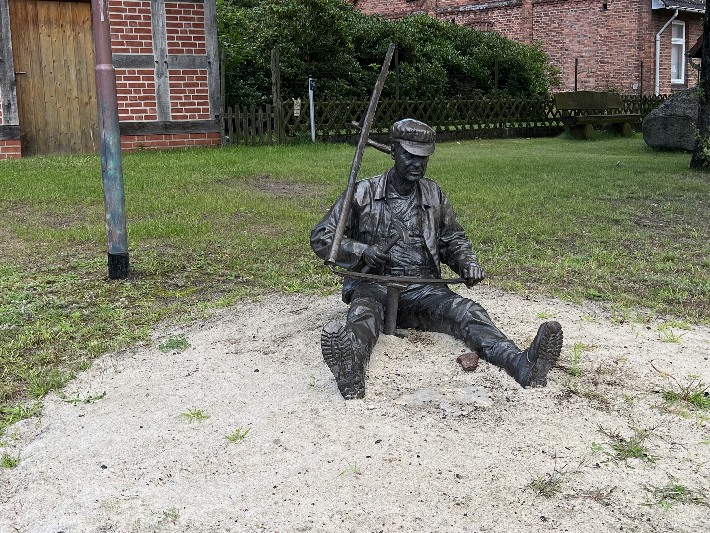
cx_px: 418
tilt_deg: -9.7
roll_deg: +1.5
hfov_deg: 39.5
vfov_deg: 30.3
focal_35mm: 48
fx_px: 985
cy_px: 261
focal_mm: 5.7
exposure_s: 1/974
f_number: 1.5
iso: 50
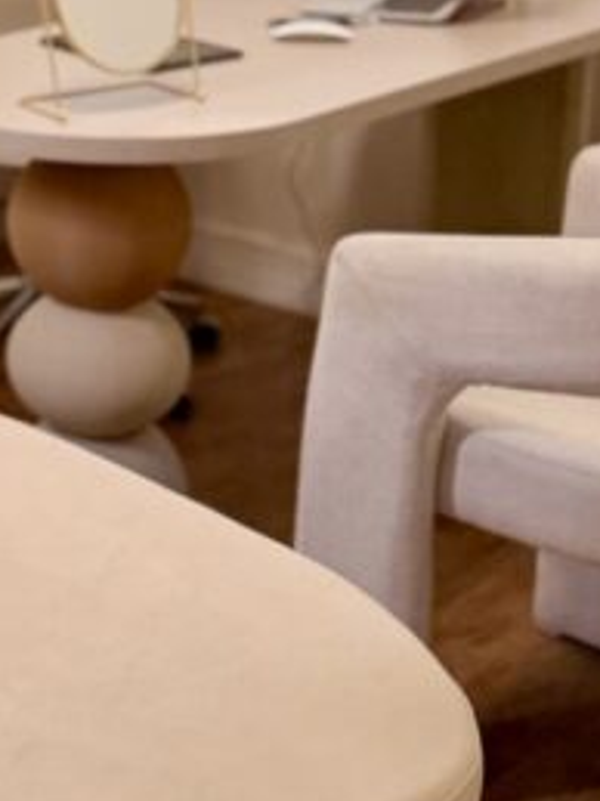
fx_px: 2197
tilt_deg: -13.5
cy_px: 142
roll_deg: +1.1
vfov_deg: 20.4
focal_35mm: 95
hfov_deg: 14.7
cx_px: -226
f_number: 1.78
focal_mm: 6.76
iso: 125
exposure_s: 1/120
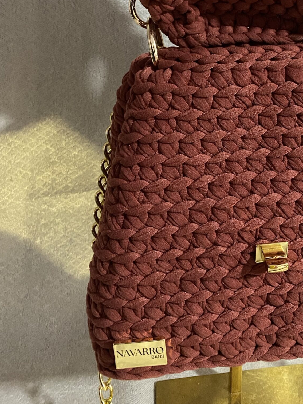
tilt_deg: -11.0
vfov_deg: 40.9
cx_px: 237
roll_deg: -0.3
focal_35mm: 44
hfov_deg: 32.1
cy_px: 74
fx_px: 513
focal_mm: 4.25
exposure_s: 1/30
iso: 800
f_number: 1.8
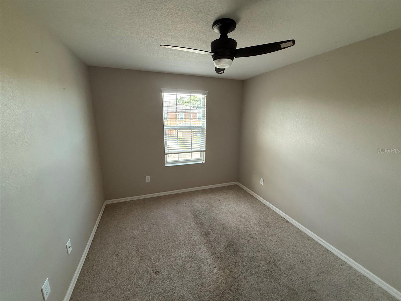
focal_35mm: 14
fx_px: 162
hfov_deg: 102.1
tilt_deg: -9.5
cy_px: 150
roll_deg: -1.4
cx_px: 200
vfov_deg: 85.7
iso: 200
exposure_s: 1/99
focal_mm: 2.22
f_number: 2.2
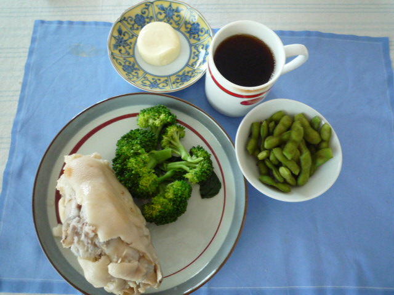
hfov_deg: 69.4
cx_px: 197
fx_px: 285
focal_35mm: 25
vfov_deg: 54.9
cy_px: 148
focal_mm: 4.4
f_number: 2.8
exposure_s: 1/15
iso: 400
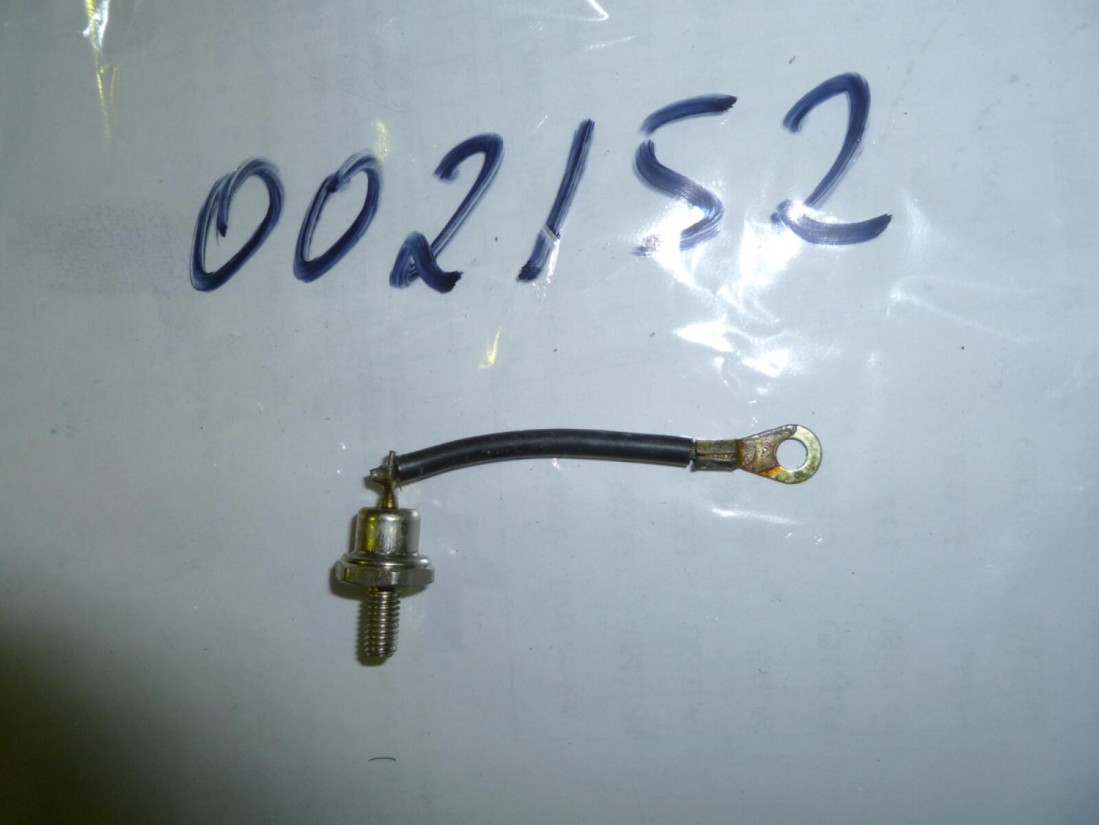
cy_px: 412
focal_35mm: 28
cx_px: 550
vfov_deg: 49.7
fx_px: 889
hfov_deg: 63.4
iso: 125
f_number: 3.3
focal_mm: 5
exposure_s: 1/30
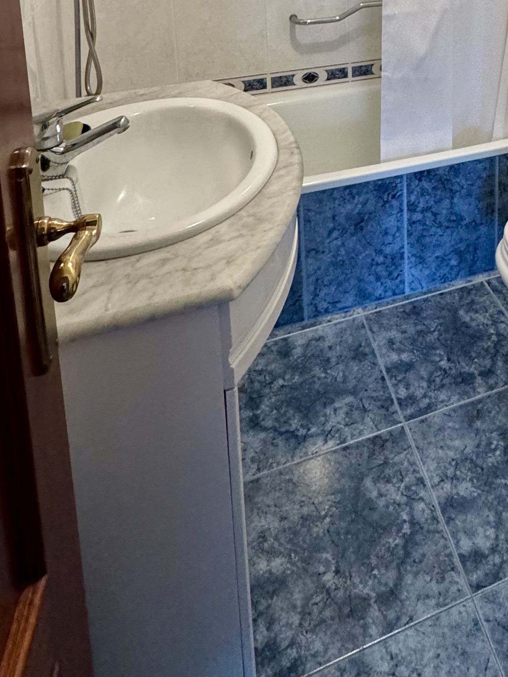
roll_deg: -0.1
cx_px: 453
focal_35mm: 34
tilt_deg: -10.2
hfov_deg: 39.0
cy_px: -60
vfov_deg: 42.8
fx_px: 665
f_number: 2.2
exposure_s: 1/100
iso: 250
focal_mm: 2.22
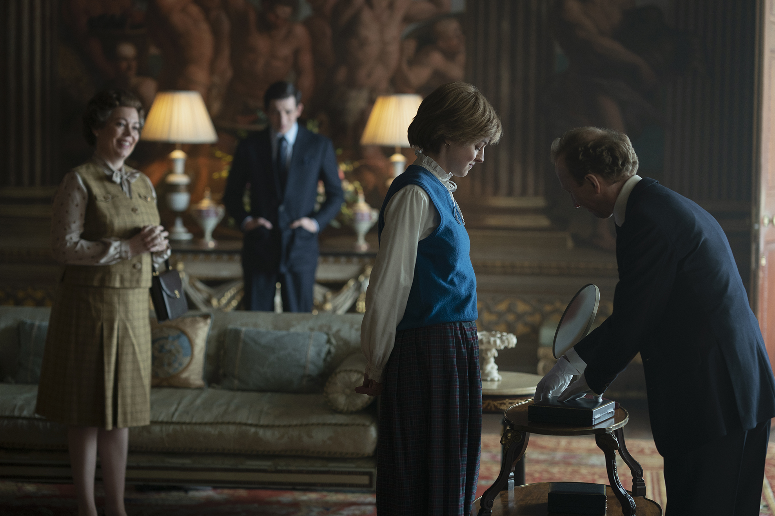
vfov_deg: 15.9
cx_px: 391
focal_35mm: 86
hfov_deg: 23.6
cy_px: 259
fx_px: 1851
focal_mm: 85
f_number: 2
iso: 800
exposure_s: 1/160
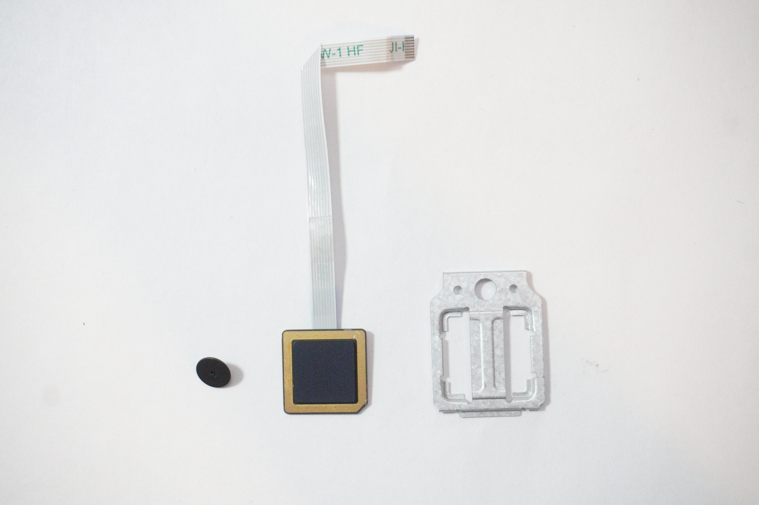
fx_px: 1137
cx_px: 380
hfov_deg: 36.9
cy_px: 252
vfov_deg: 25.0
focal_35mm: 54
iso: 8000
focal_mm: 36
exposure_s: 1/200
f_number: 5.6
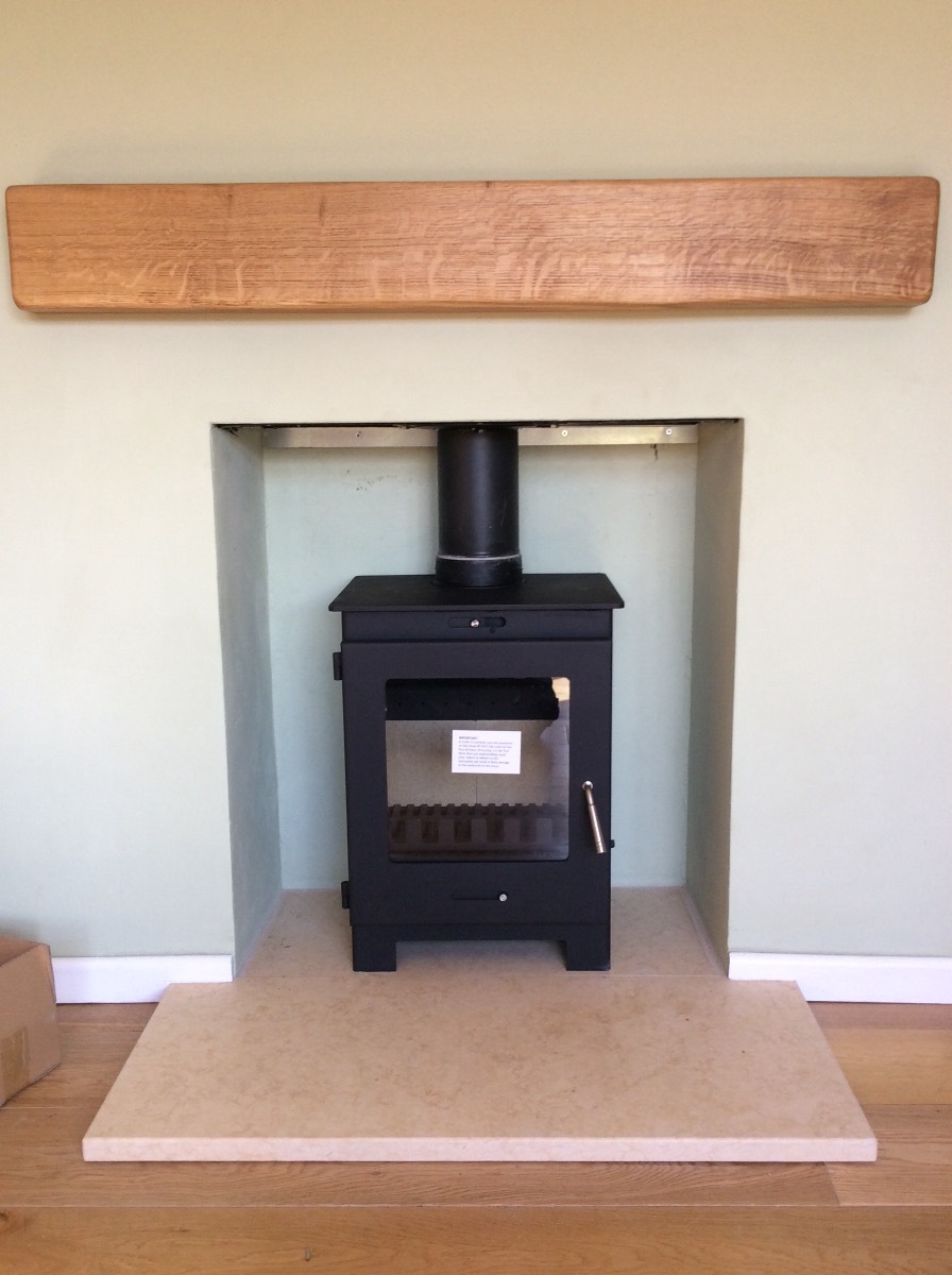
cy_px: 638
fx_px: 1177
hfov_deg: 44.0
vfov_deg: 56.9
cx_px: 476
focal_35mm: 32
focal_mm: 3.3
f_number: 2.4
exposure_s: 1/50
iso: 40
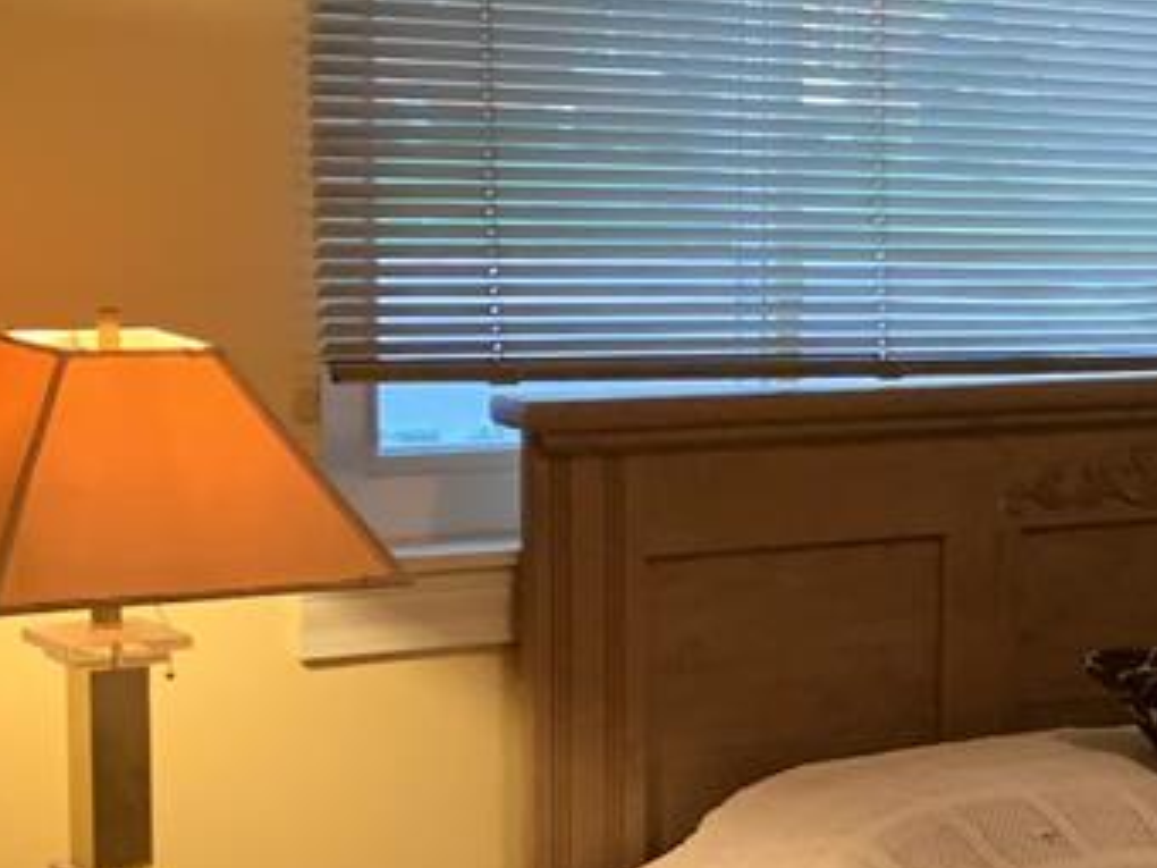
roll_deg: -3.0
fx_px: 3276
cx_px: 1810
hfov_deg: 17.6
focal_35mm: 98
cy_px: 620
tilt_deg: -10.3
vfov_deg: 15.0
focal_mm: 4.25
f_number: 1.8
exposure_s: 1/60
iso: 320
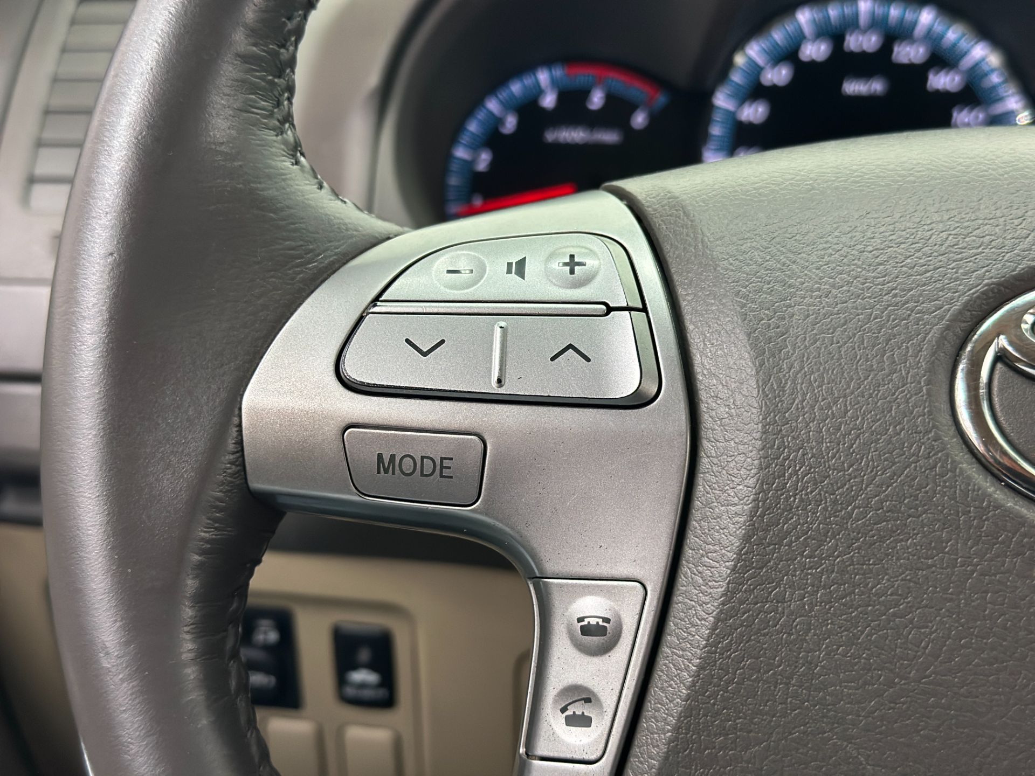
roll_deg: -1.4
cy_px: 388
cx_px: 518
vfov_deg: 30.3
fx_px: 1435
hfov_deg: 39.7
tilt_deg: -17.5
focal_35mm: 48
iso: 320
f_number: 1.78
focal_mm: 6.86
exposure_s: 1/40
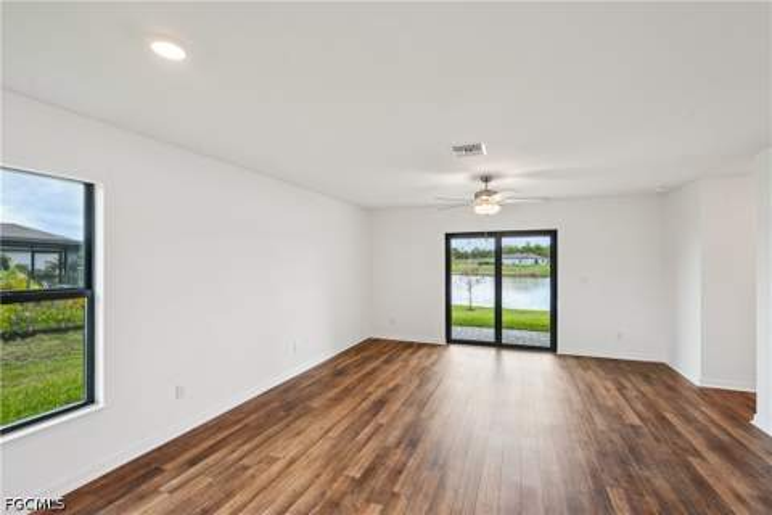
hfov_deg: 96.7
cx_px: 386
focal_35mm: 16
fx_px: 343
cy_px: 258
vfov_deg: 73.7
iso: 400
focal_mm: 16
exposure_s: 1/50
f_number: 8
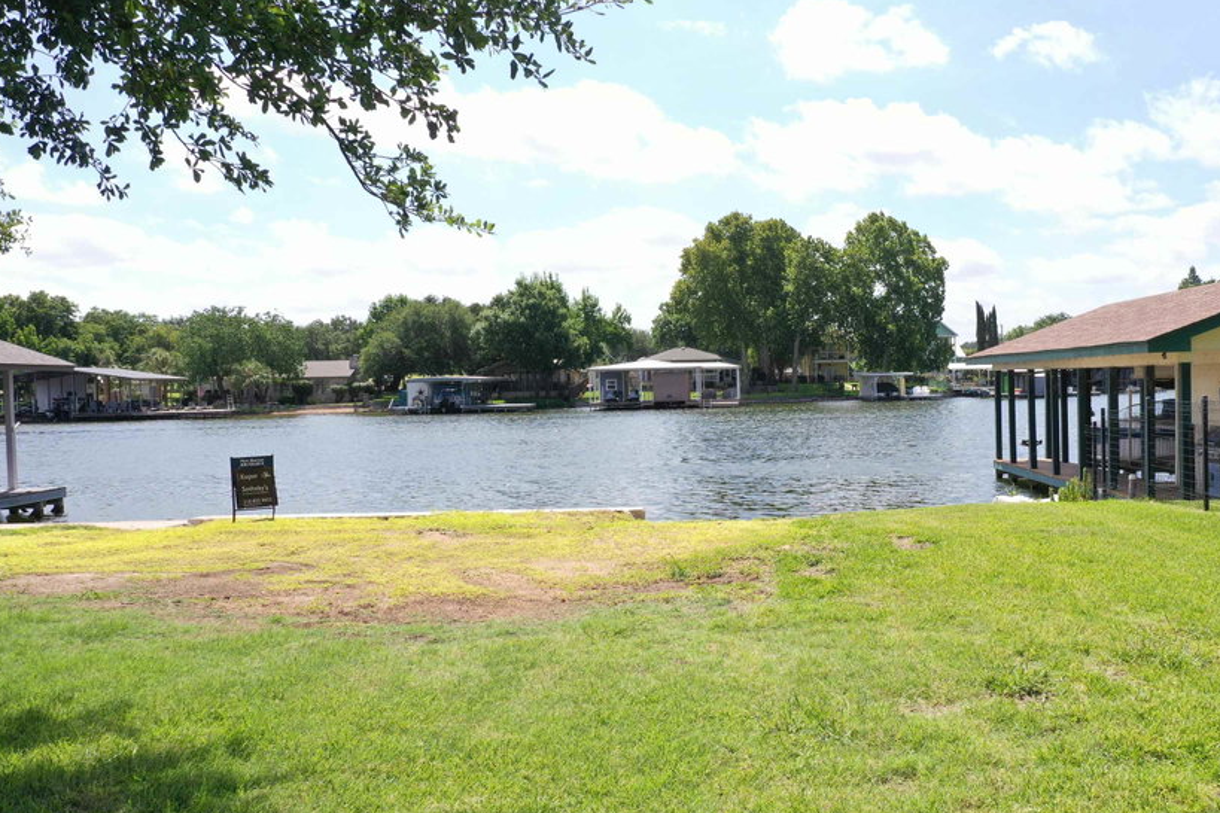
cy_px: 410
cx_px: 728
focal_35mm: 35
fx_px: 1186
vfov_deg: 37.9
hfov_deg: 54.1
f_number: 5.6
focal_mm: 10.26
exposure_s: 1/320
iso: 100
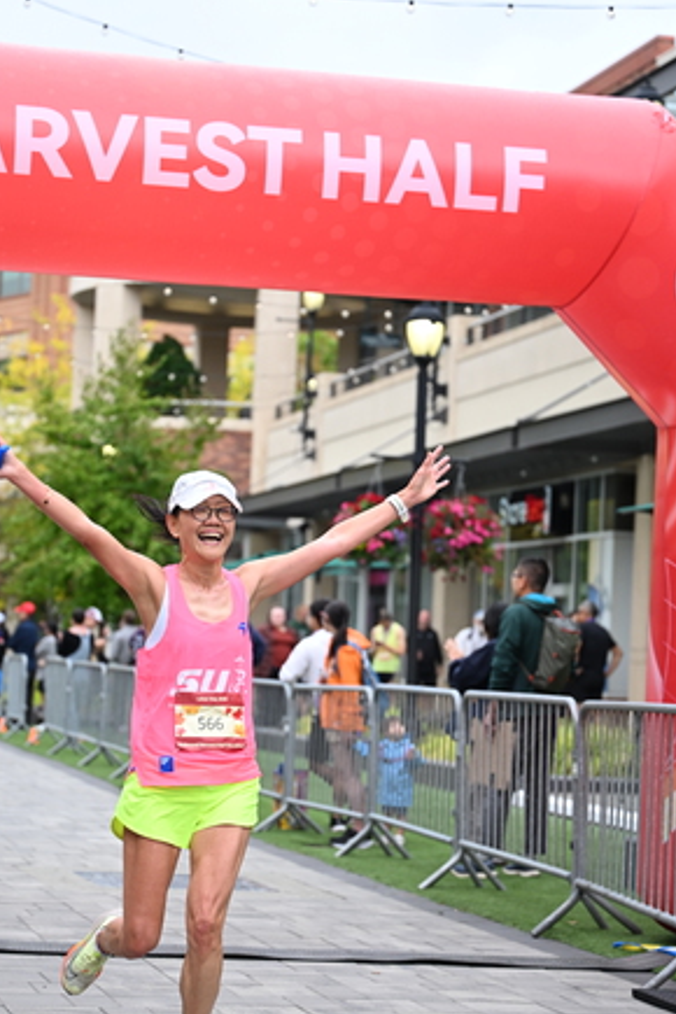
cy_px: 578
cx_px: 286
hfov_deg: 15.0
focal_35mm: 91
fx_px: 2563
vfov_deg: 22.4
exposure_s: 1/2000
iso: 640
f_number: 2.8
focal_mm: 72
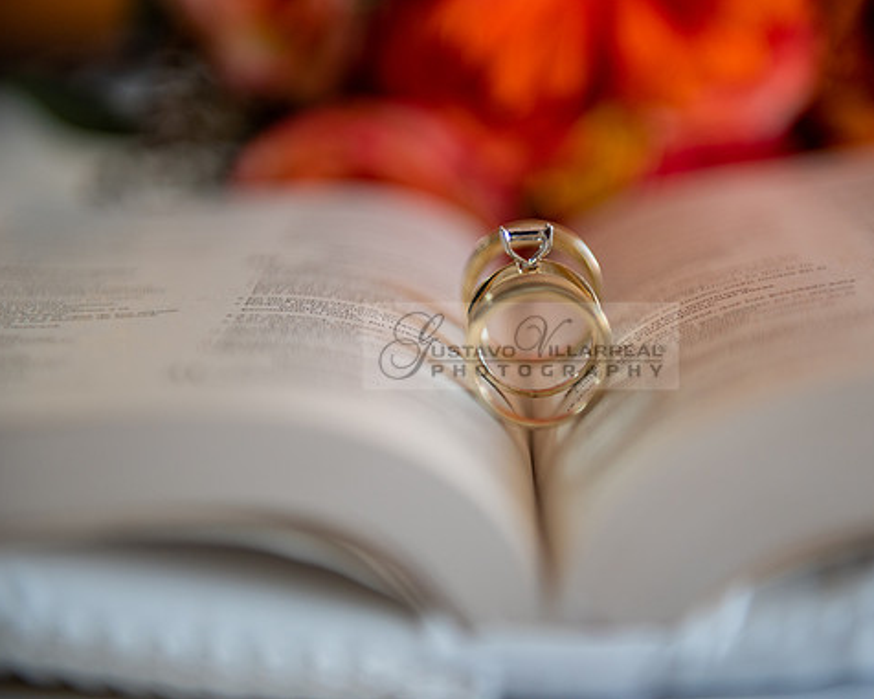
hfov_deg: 23.8
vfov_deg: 19.2
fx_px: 2070
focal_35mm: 80
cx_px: 523
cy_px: 346
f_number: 2.8
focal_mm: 70
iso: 500
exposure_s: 1/320
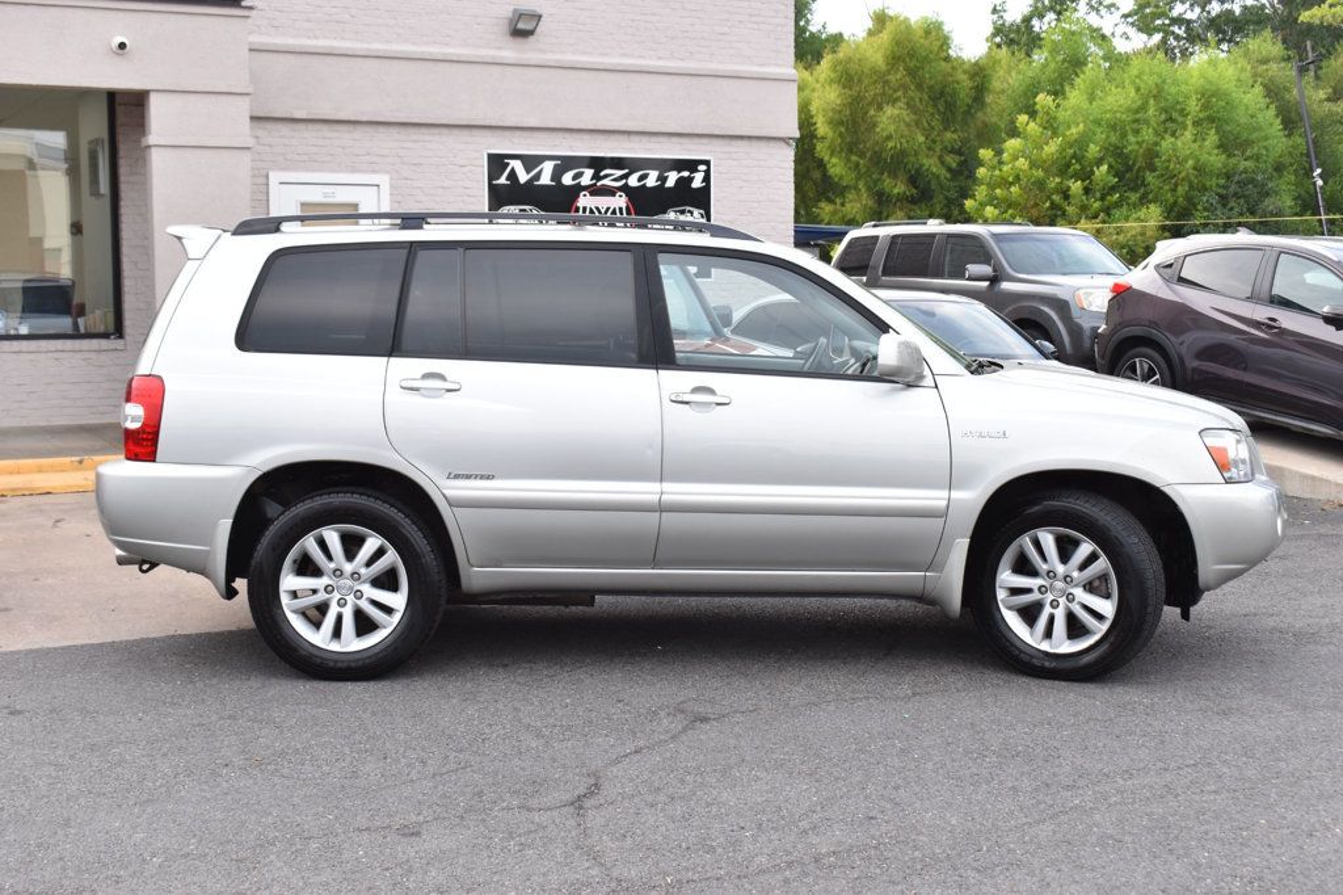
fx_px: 1734
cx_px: 672
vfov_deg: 28.9
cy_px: 448
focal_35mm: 46
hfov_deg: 42.3
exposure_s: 1/160
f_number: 8
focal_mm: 31
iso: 400
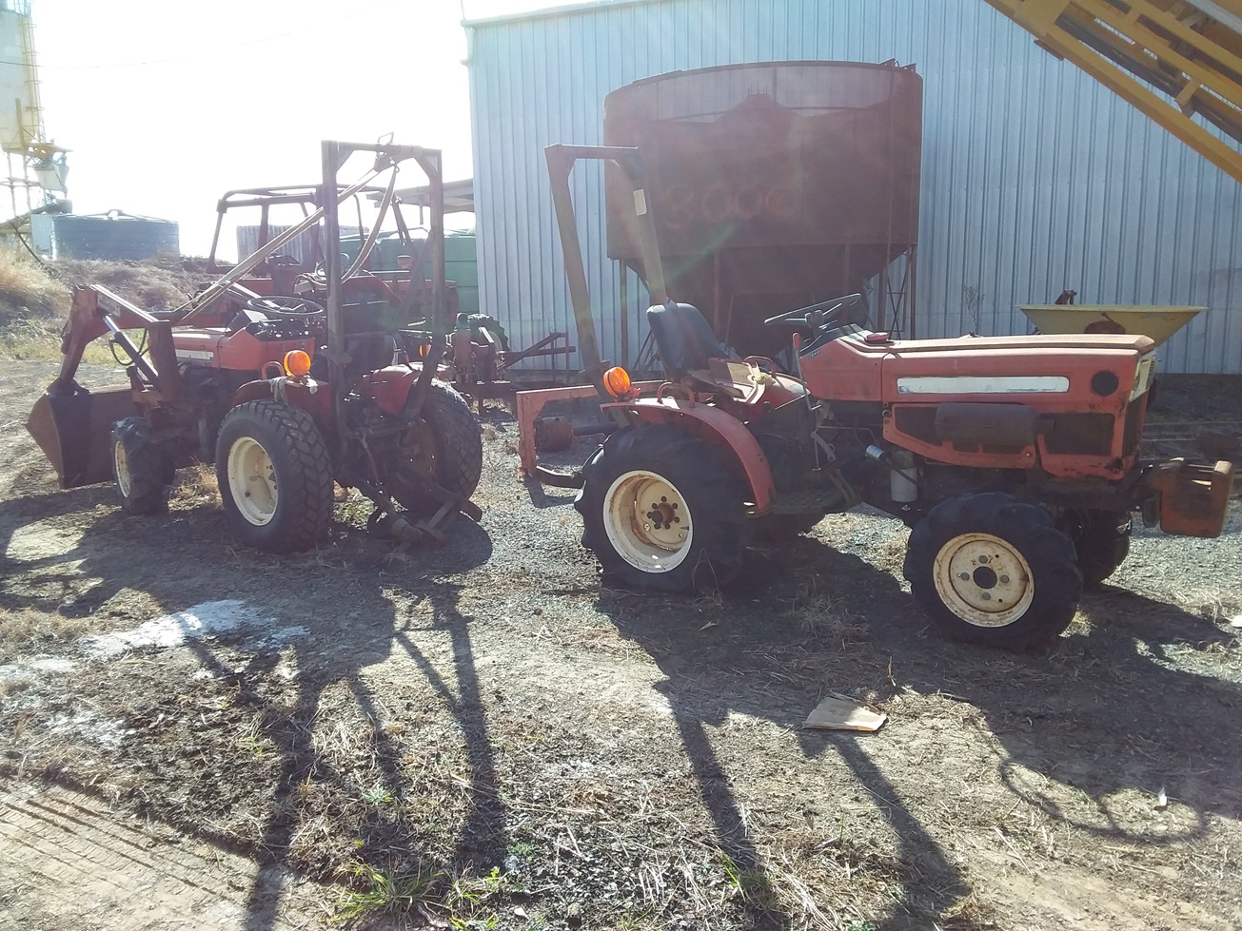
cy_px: 466
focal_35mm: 28
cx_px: 621
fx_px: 1005
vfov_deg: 49.8
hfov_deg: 63.4
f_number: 1.9
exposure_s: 1/621
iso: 40
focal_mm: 2.91
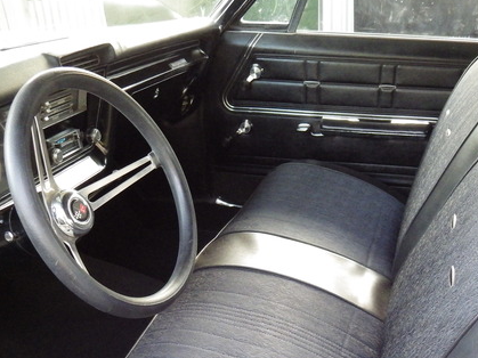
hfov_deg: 44.7
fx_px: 580
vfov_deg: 33.6
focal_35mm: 42
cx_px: 272
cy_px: 270
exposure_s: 1/45
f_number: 3.1
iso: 500
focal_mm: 4
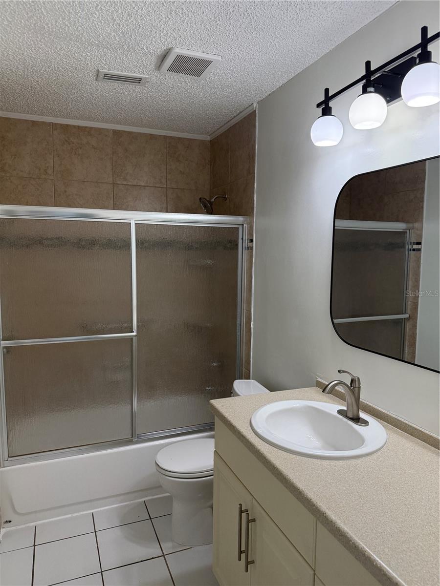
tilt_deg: -6.0
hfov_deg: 56.8
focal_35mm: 24
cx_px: 220
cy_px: 293
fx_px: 407
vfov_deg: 71.6
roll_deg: -0.7
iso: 200
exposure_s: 1/222
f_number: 1.78
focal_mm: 6.76
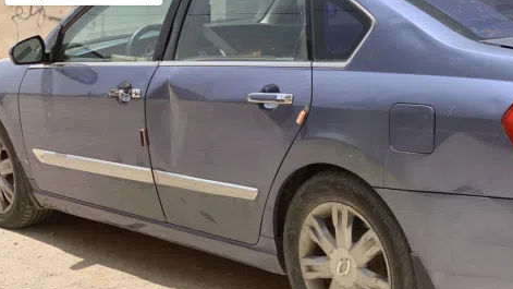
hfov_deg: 27.4
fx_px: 1047
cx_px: 327
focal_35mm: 77
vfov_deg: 15.7
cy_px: 162
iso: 16
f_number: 2.4
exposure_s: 1/826
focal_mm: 6
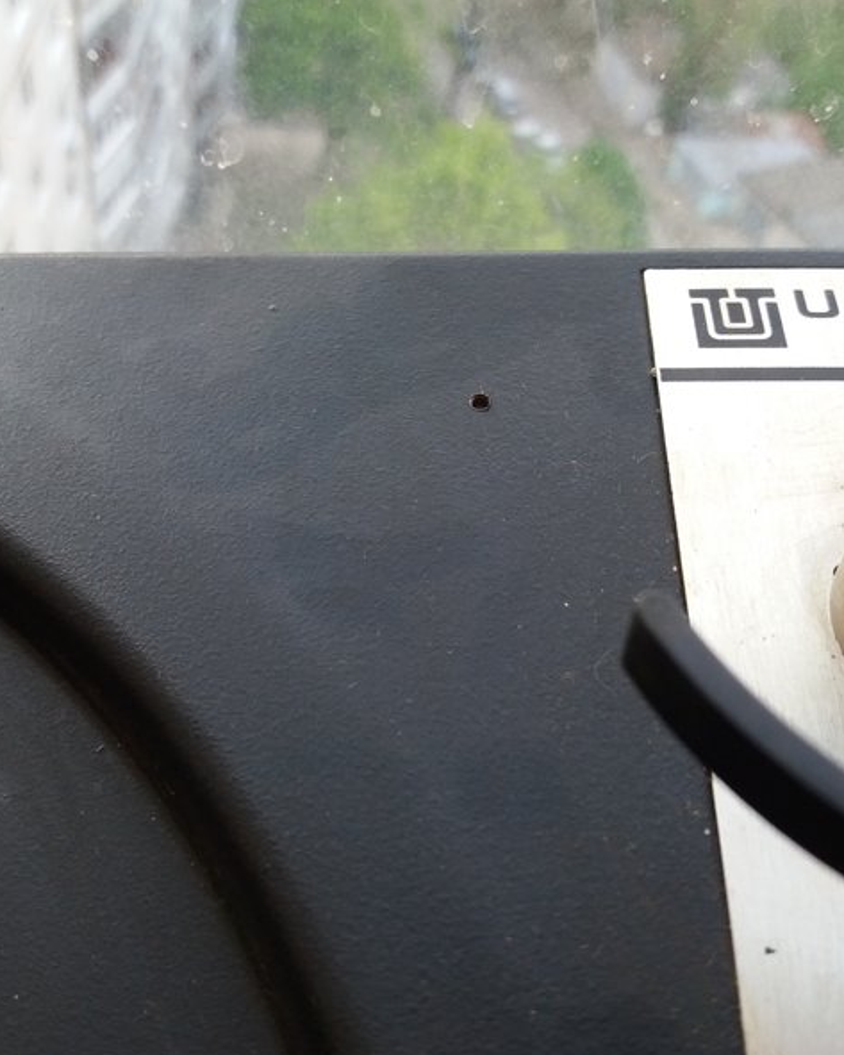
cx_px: 418
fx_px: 1155
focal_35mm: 37
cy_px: 530
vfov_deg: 49.1
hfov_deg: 40.1
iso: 125
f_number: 1.9
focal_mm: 3.7
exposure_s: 1/100
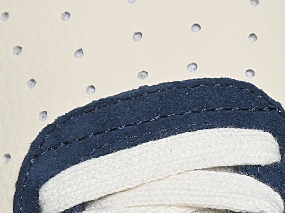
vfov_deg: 6.1
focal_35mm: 245
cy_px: 85
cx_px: 141
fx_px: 2016
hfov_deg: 8.1
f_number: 6.3
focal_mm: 50
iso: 160
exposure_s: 1/50
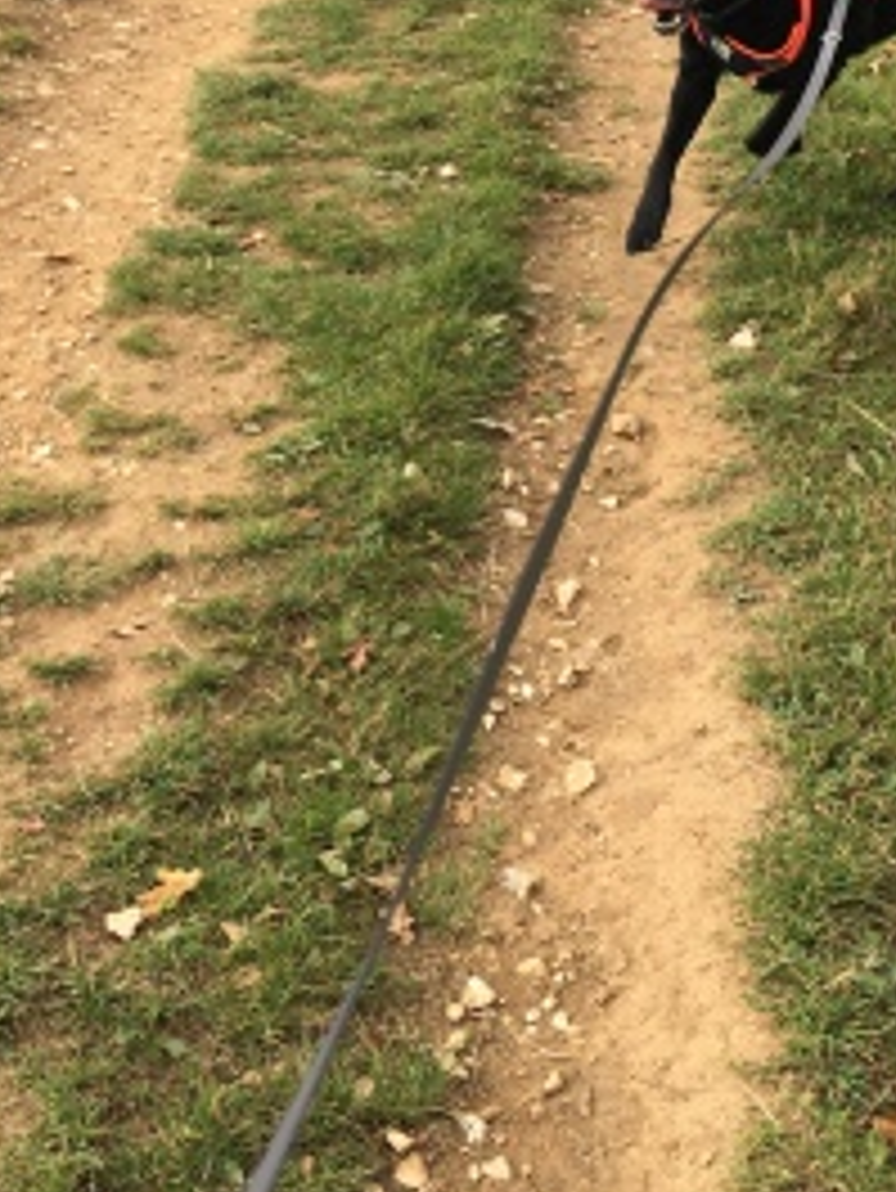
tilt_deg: -28.6
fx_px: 1931
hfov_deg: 26.1
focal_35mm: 56
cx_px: 518
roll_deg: +2.6
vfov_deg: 33.4
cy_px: 256
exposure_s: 1/582
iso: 25
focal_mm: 4.15
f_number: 2.2
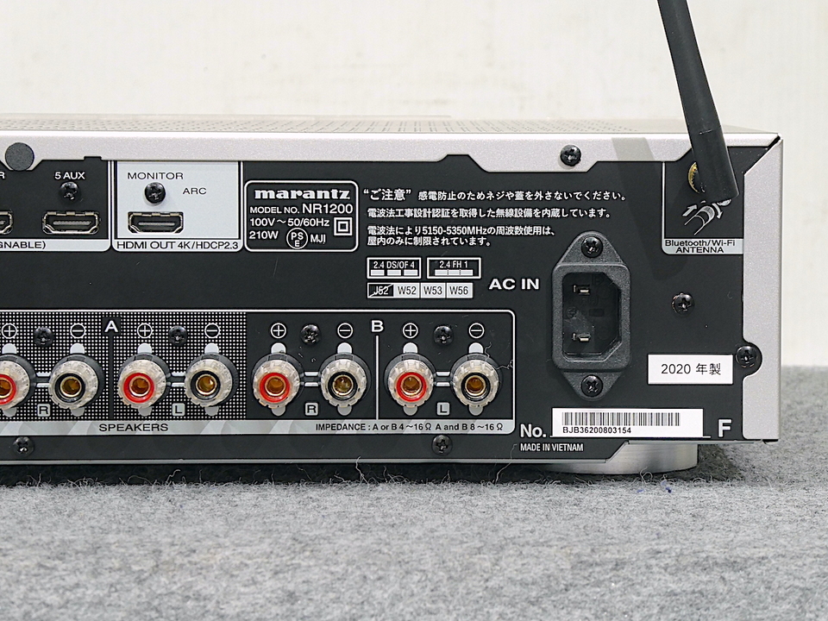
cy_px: 310
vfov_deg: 10.4
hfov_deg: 13.8
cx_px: 414
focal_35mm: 143
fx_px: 3420
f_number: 6.3
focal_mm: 25.6
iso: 200
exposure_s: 1/3.2
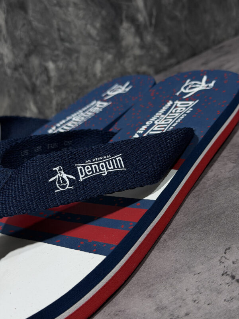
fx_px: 442
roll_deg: +23.0
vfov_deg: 39.7
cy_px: 160
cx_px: 120
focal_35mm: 48
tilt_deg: -26.2
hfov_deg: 30.3
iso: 250
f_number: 1.78
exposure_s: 1/40
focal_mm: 6.76
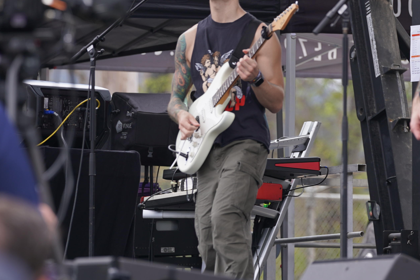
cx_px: 444
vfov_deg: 2.9
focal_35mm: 475
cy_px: 6
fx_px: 5541
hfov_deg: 4.3
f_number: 4
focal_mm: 200
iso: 100
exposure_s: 1/400
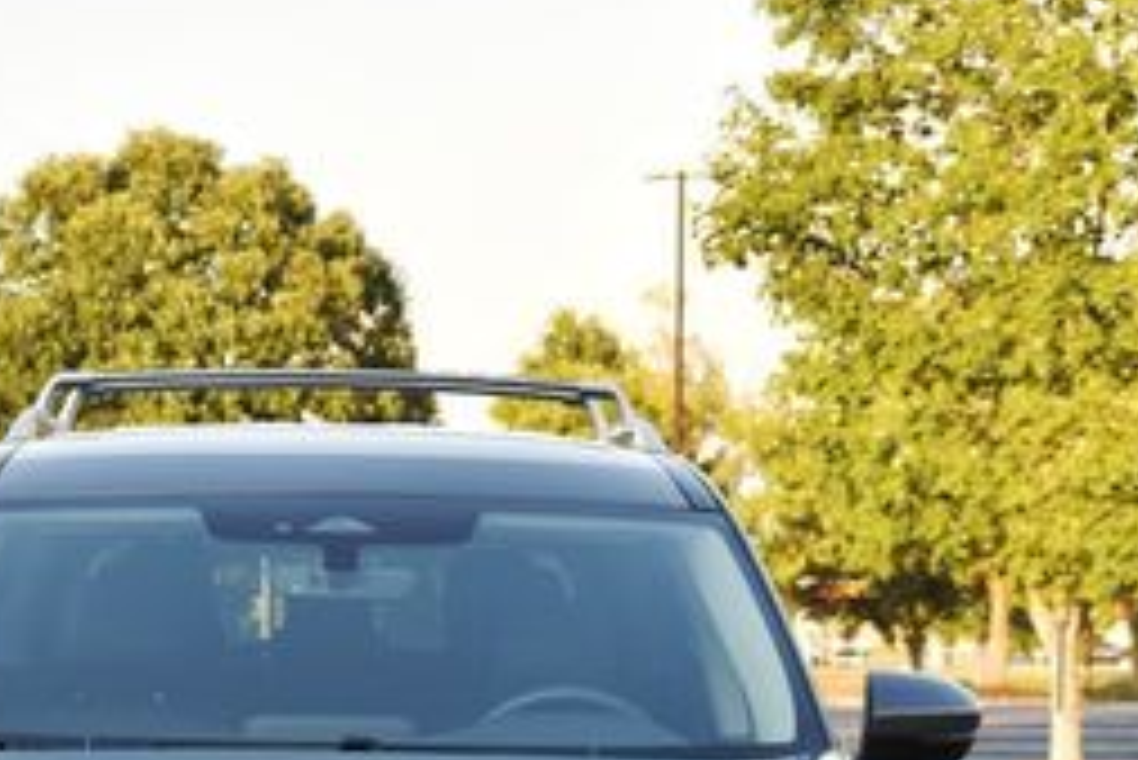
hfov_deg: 11.3
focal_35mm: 182
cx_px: 364
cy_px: 897
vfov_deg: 7.5
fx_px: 5756
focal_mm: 48
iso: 320
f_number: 5.6
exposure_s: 1/250
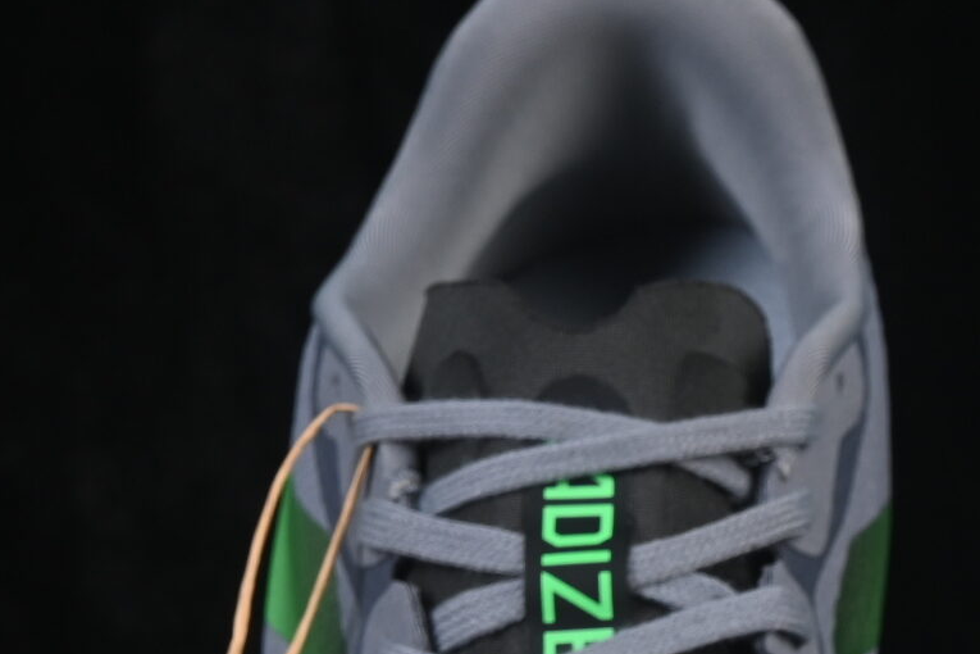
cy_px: 988
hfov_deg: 8.2
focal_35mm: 251
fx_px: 6832
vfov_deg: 5.4
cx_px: 993
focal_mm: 50
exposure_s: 1/60
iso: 160
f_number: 8
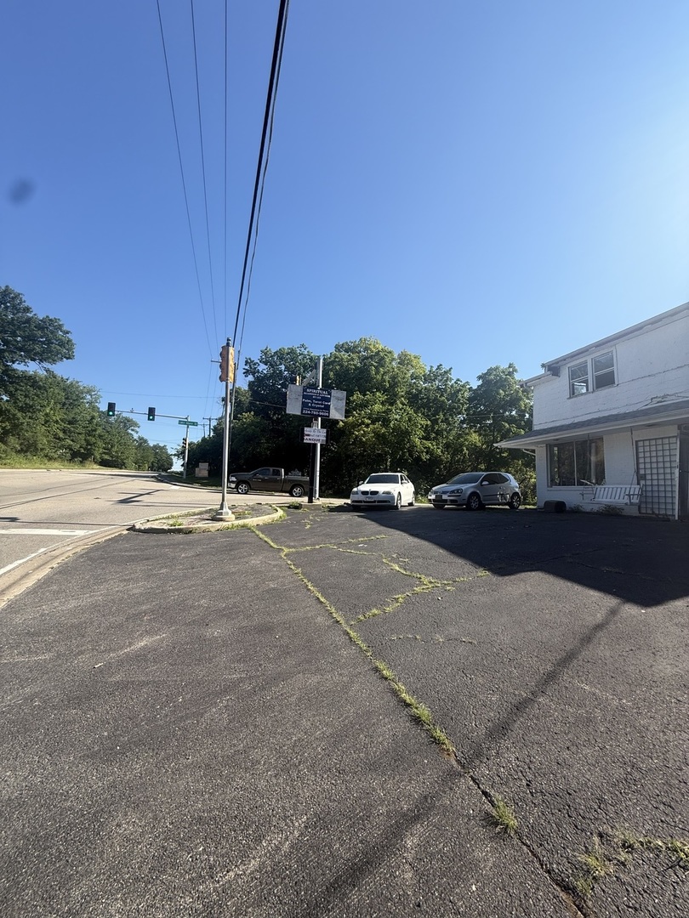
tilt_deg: +6.1
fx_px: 372
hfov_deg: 85.7
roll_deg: -0.1
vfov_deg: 102.1
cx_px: 344
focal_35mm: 14
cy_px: 459
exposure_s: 1/1211
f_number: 2.2
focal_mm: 2.22
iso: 50
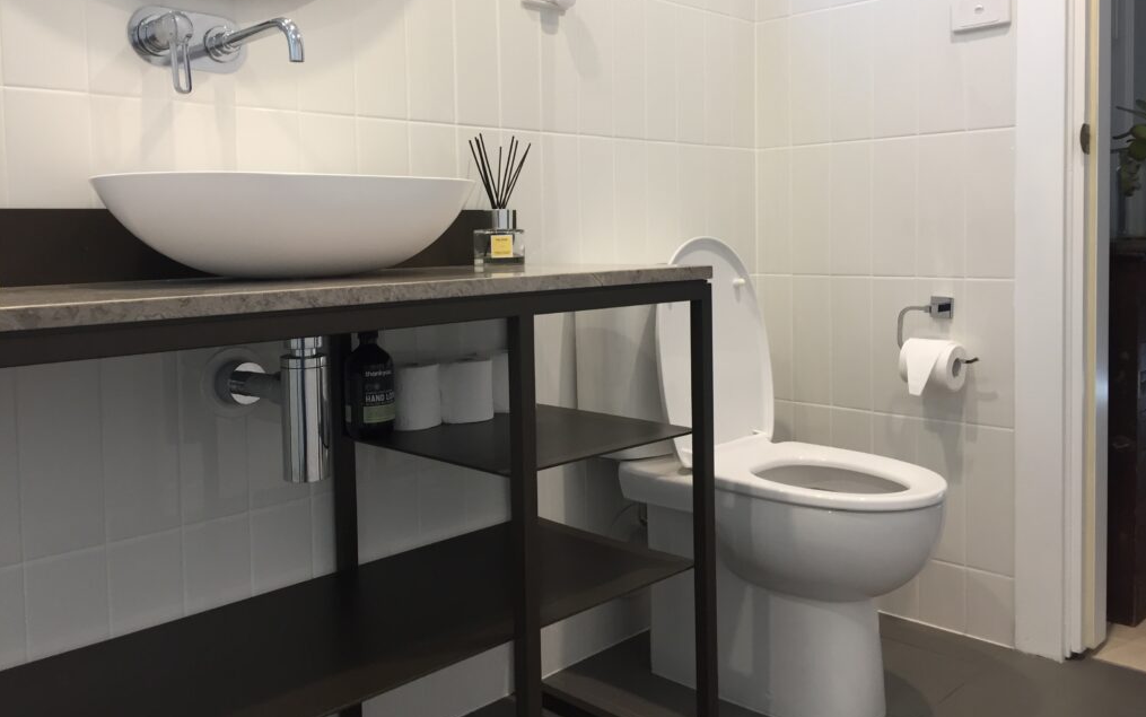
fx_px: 968
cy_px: 290
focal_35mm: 31
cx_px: 576
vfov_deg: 40.5
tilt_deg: -2.5
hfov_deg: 61.2
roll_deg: +0.4
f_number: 2.2
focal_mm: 4.15
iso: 80
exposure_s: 1/33
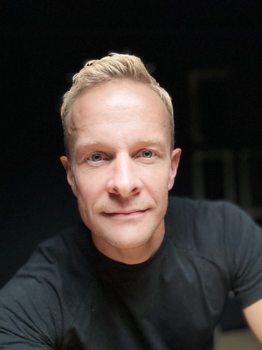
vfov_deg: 60.0
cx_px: 131
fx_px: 303
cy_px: 175
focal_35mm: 30
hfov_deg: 46.8
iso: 320
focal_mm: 2.69
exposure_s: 1/60
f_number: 1.9
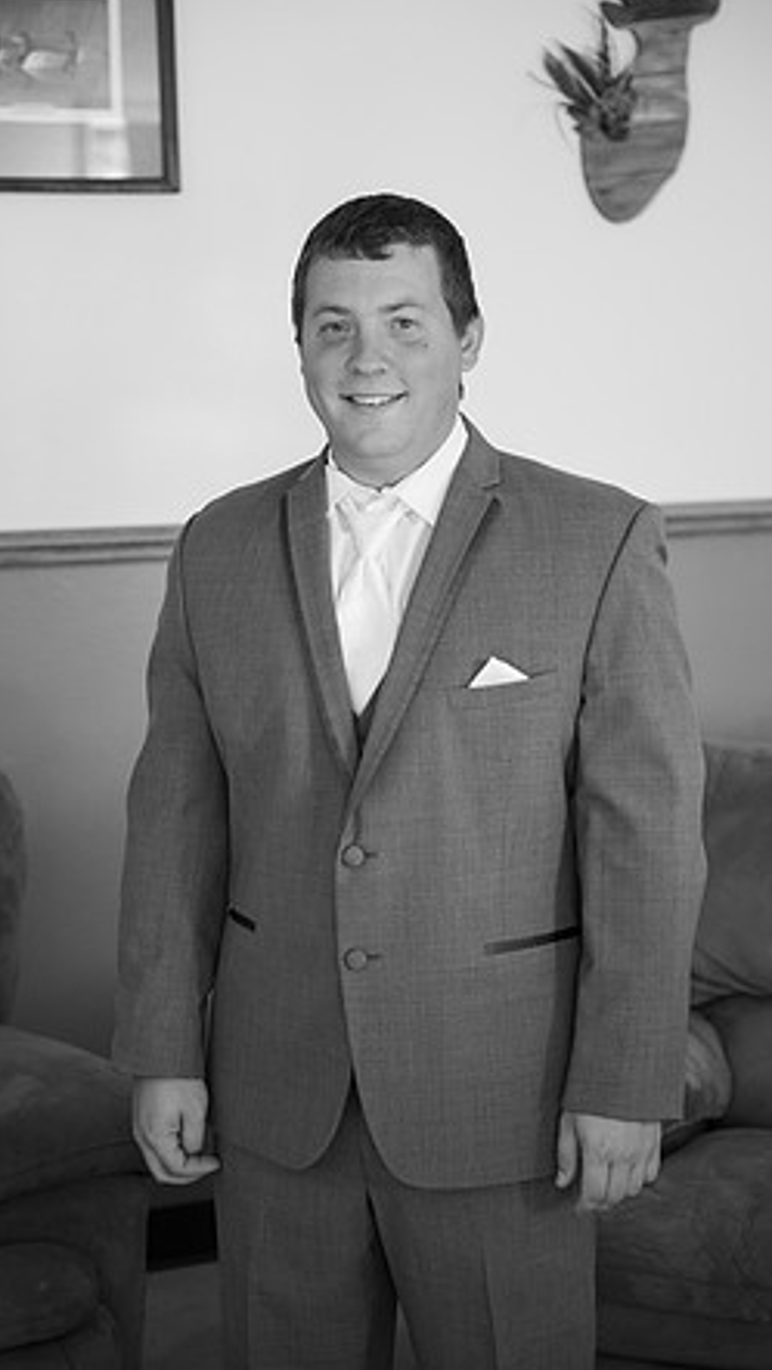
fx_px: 2326
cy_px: 679
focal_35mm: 64
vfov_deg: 32.8
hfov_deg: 18.8
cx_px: 381
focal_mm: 60
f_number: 2.8
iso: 640
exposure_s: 1/250
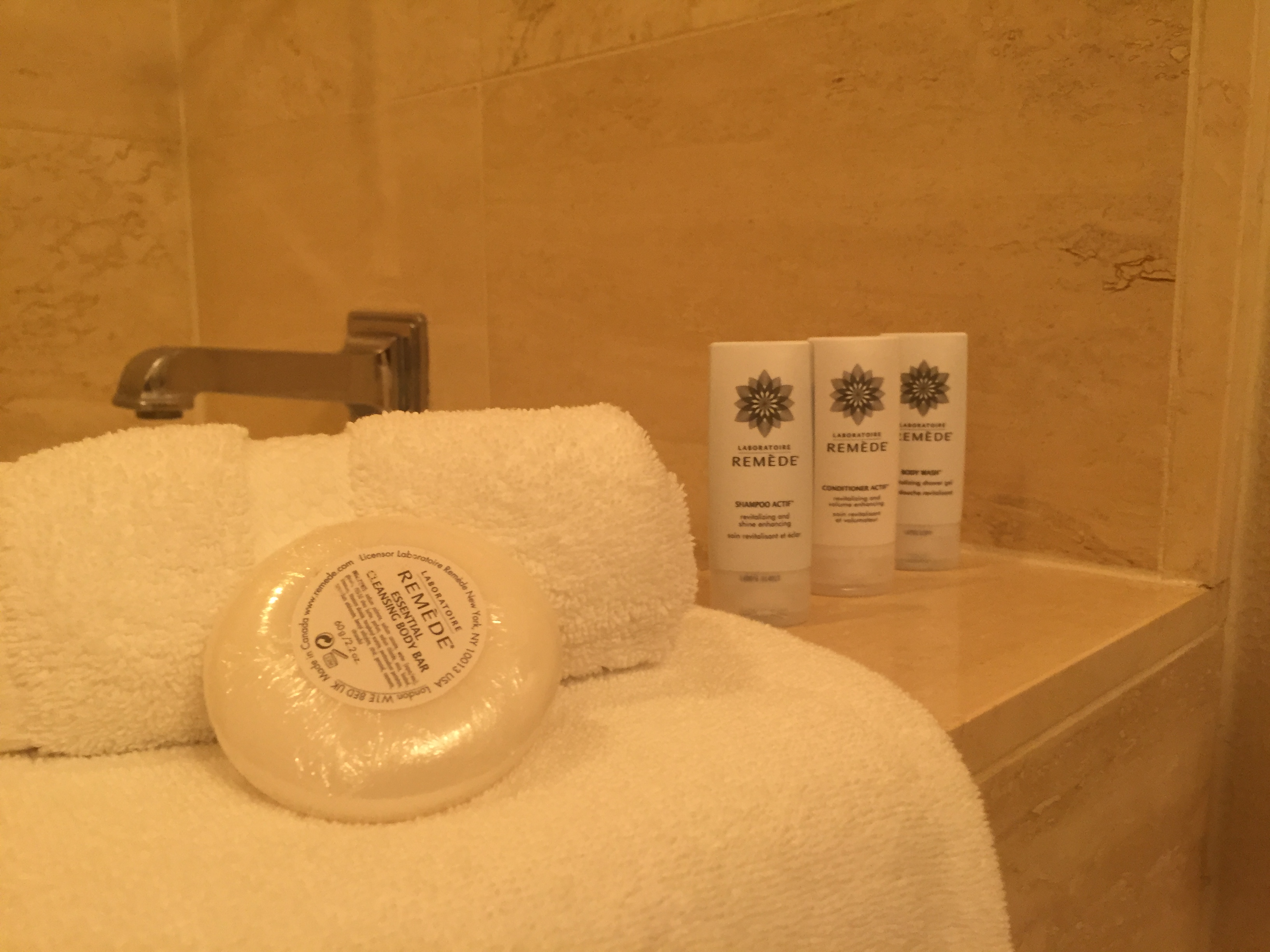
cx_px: 635
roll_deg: +1.4
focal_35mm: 29
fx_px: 1064
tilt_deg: -8.5
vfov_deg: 48.2
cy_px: 476
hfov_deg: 61.7
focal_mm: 4.15
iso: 100
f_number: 2.2
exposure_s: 1/30
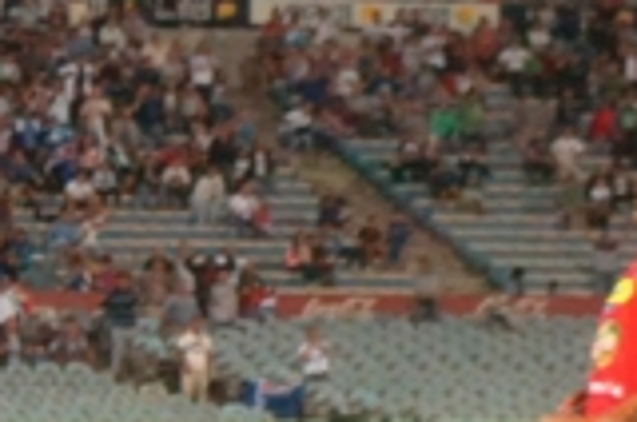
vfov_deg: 3.8
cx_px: -191
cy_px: 179
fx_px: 6357
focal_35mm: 360
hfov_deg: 5.7
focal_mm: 48
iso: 1250
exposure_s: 1/320
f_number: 2.8
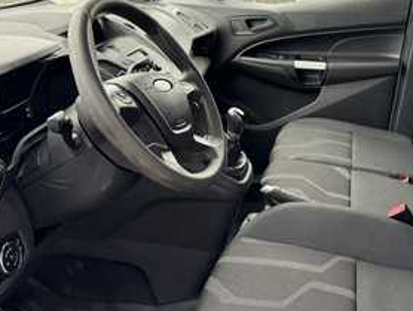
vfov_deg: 32.8
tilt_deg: -17.8
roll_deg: +1.4
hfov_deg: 42.3
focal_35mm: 44
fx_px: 525
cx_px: 278
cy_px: 117
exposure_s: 1/83
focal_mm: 6.76
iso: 200
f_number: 1.78
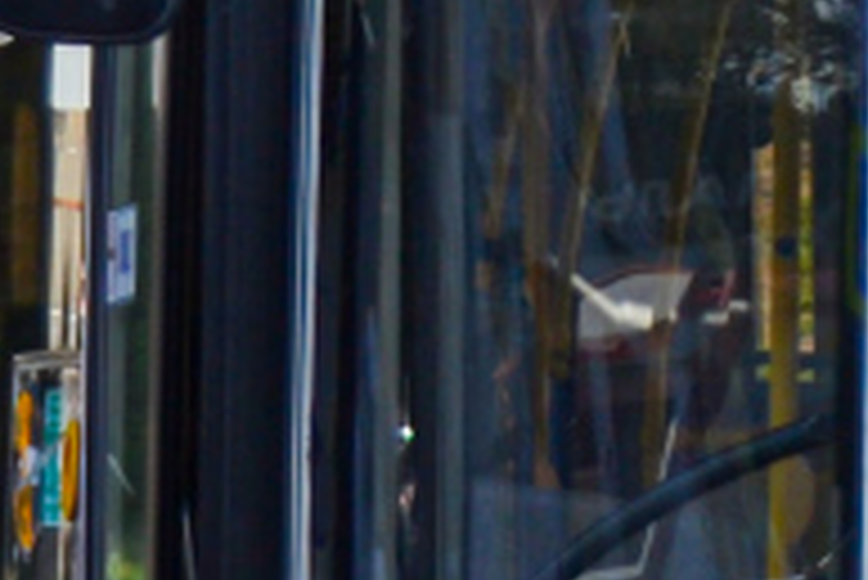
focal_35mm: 316
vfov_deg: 4.4
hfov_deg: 6.4
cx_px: 1408
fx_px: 7616
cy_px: 209
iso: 200
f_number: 4
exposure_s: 1/800
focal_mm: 29
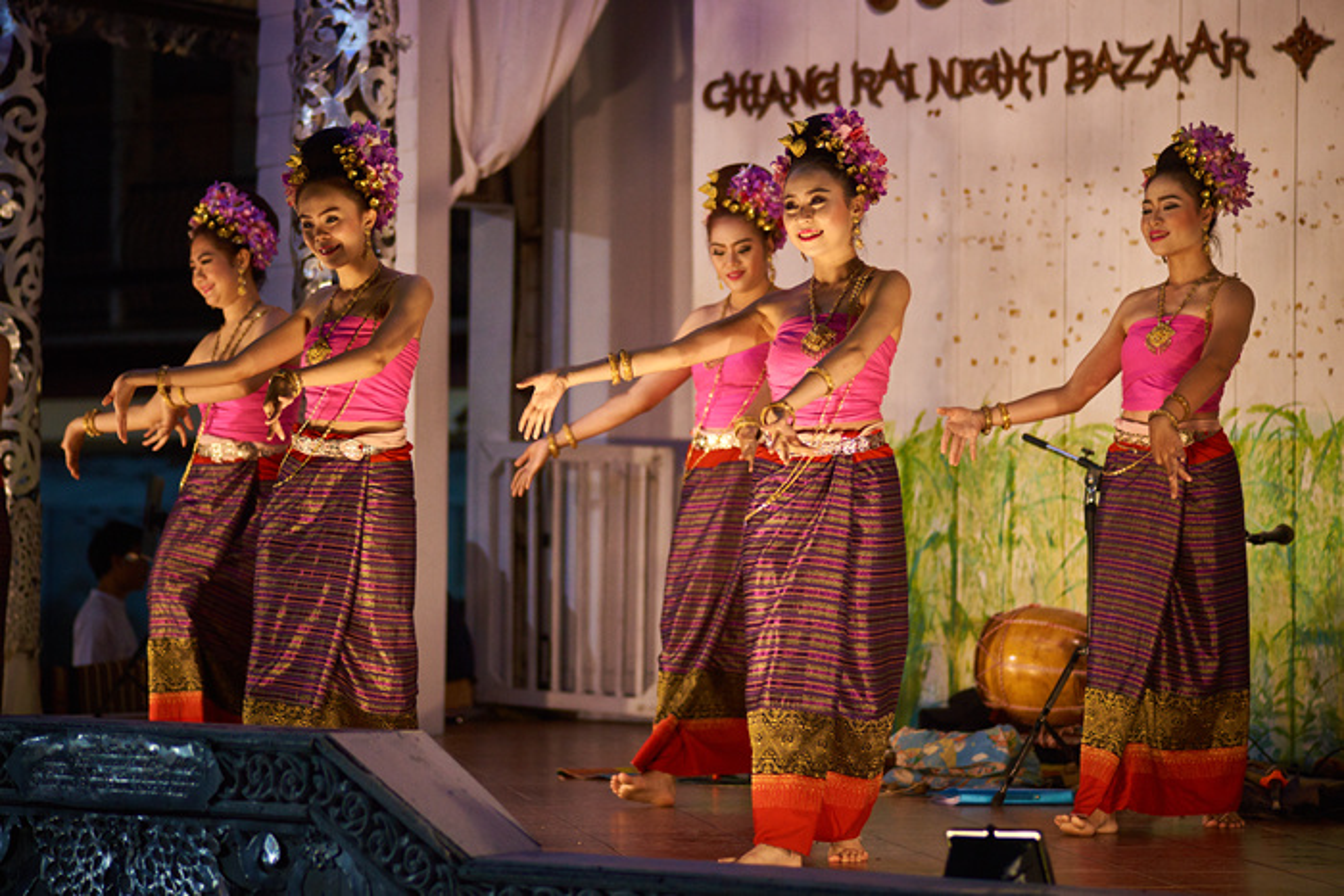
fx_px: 3734
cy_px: 448
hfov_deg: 20.4
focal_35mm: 100
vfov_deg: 13.7
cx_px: 672
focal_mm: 100
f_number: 2.8
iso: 800
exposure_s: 1/250
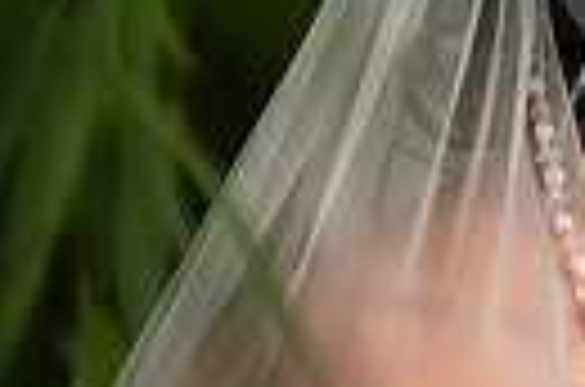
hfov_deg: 3.2
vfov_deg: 2.1
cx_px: 1228
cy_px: -119
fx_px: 10521
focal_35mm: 649
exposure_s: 1/800
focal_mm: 145
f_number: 2.8
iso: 400
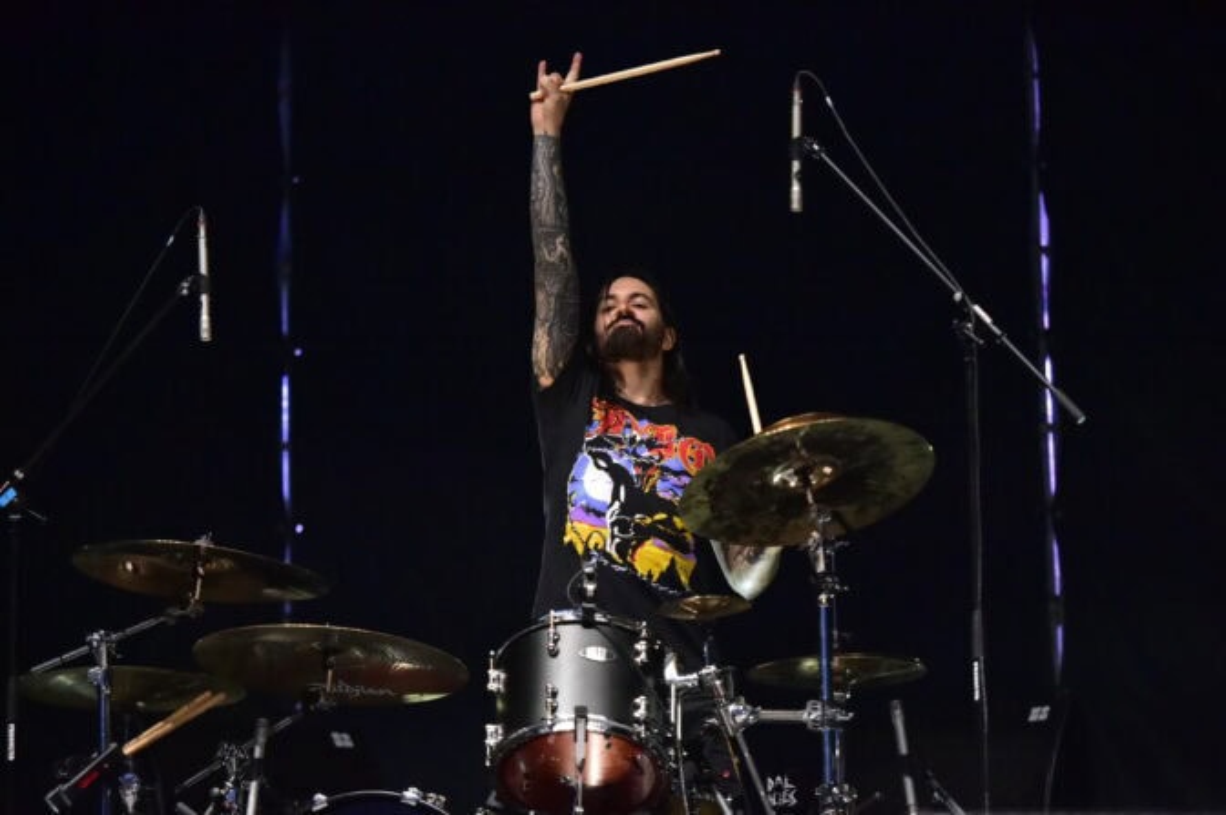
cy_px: 408
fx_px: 4934
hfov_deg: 14.2
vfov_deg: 9.4
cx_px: 613
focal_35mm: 145
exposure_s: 1/800
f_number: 2.8
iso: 25600
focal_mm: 145
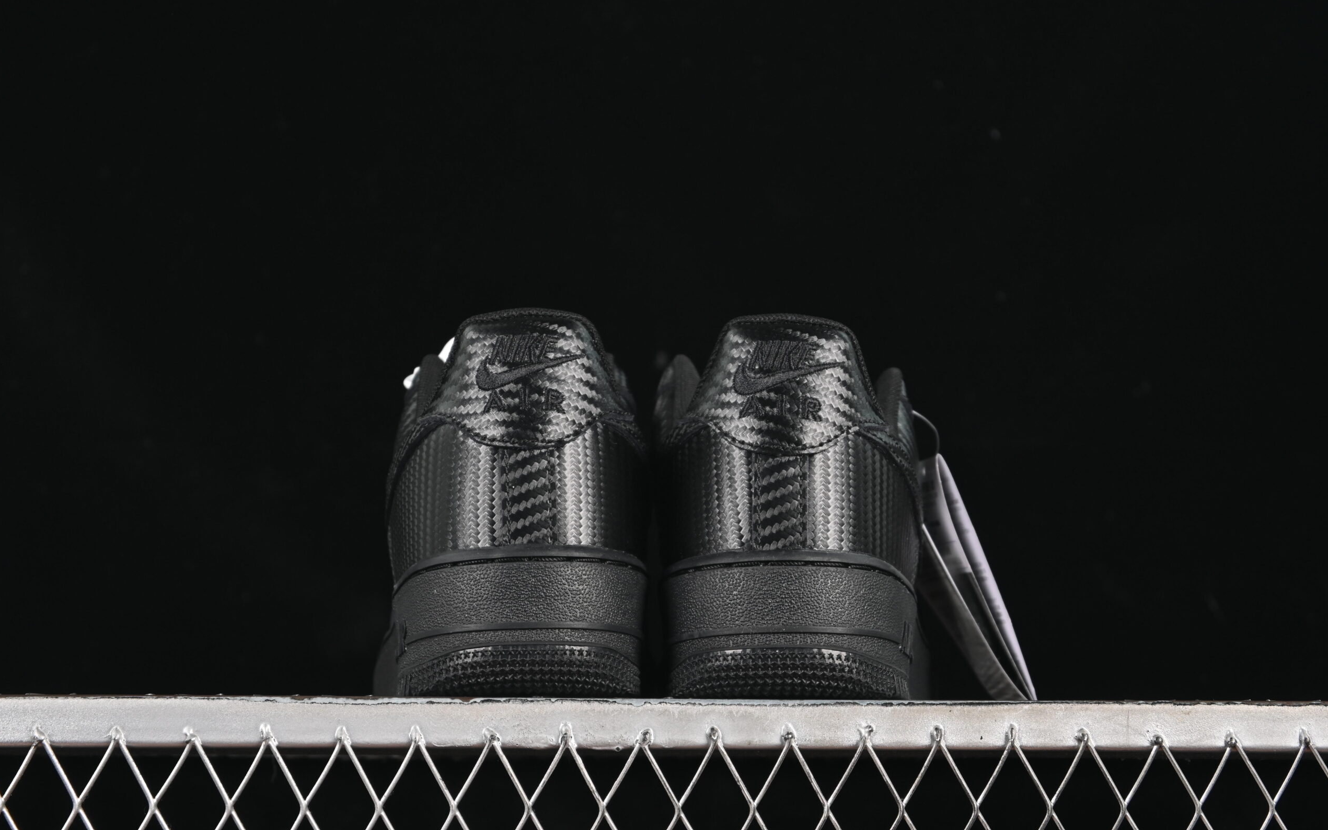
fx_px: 2787
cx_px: 663
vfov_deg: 16.9
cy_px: 424
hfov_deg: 26.8
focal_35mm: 77
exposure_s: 1/50
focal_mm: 50
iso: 160
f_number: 6.3
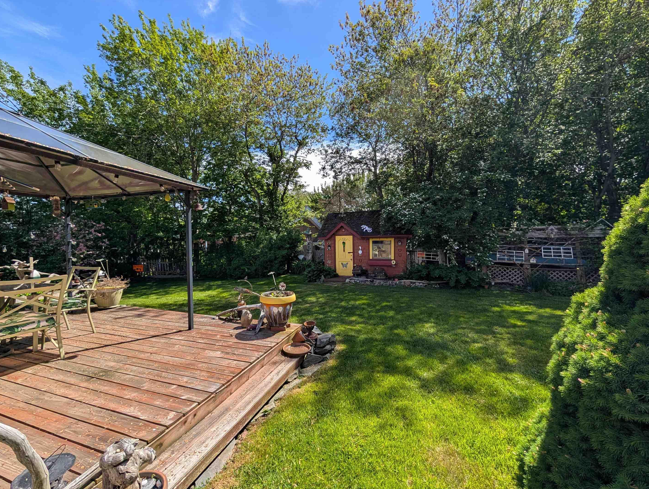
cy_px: 249
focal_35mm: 13
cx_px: 321
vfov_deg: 90.0
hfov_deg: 106.1
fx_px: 244
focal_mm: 2.02
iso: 55
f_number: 1.7
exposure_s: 1/2786
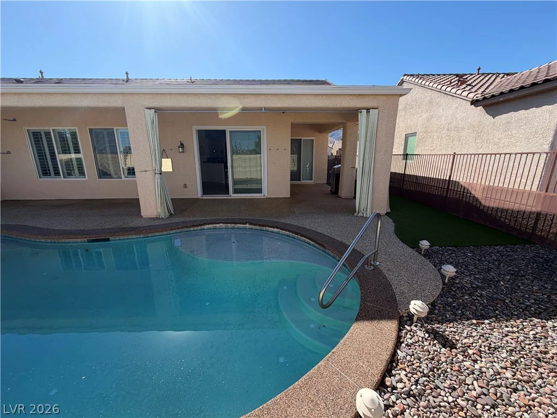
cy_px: 209
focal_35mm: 14
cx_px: 278
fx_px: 225
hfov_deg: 102.1
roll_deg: +0.0
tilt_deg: -14.9
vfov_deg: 85.7
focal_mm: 2.22
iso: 32
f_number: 2.2
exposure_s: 1/770
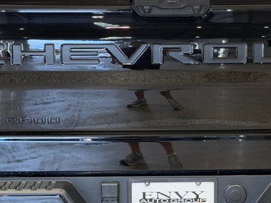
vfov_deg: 13.1
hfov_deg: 17.4
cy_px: 108
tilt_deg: -7.9
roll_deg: +0.8
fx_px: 884
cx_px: 165
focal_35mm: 113
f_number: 1.78
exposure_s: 1/120
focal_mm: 6.76
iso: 125
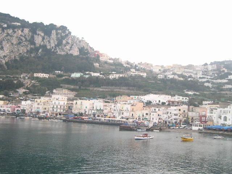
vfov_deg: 37.7
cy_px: 87
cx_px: 116
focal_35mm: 38
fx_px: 255
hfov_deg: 49.0
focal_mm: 8
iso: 100
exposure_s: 1/60
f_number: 2.8
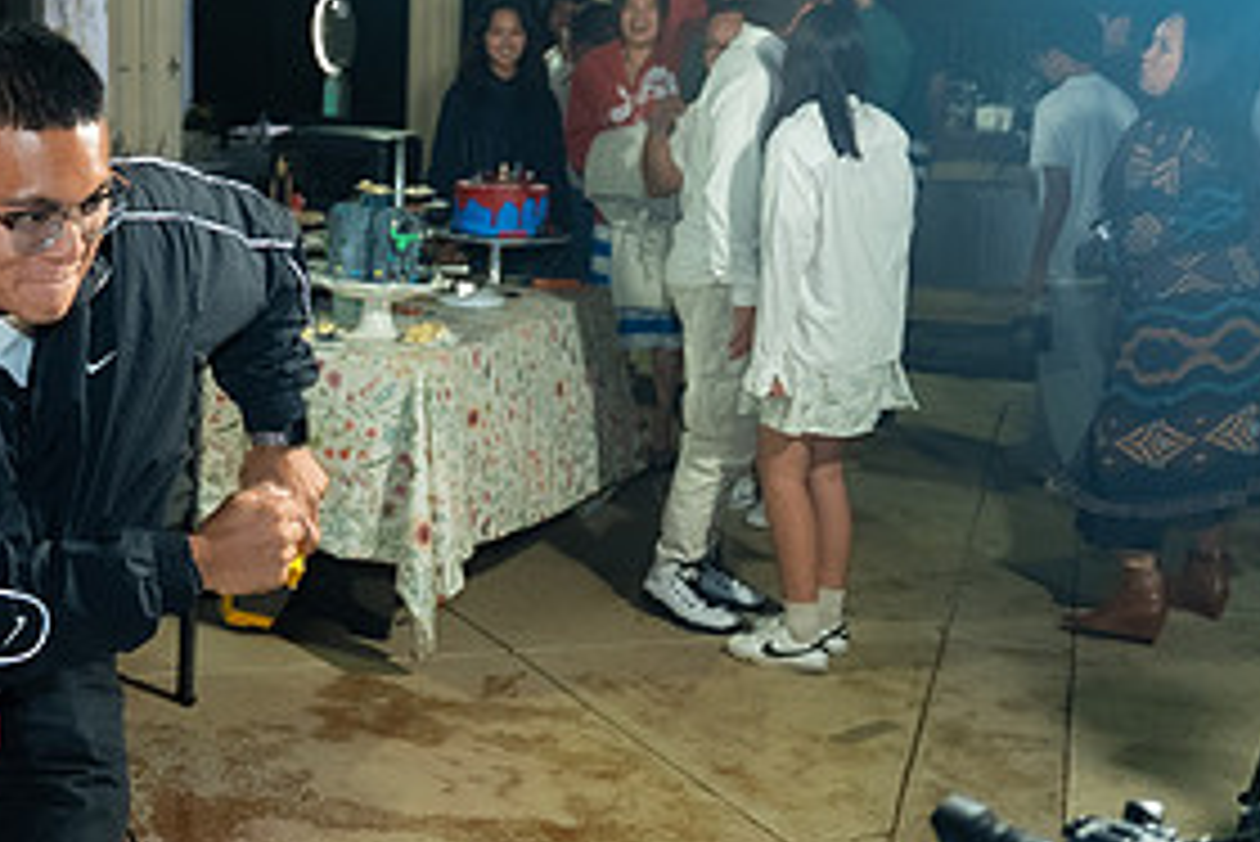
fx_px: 1961
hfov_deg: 33.7
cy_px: 385
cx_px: 117
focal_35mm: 56
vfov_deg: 24.2
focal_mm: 27
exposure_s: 1/160
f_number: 2.8
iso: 1600
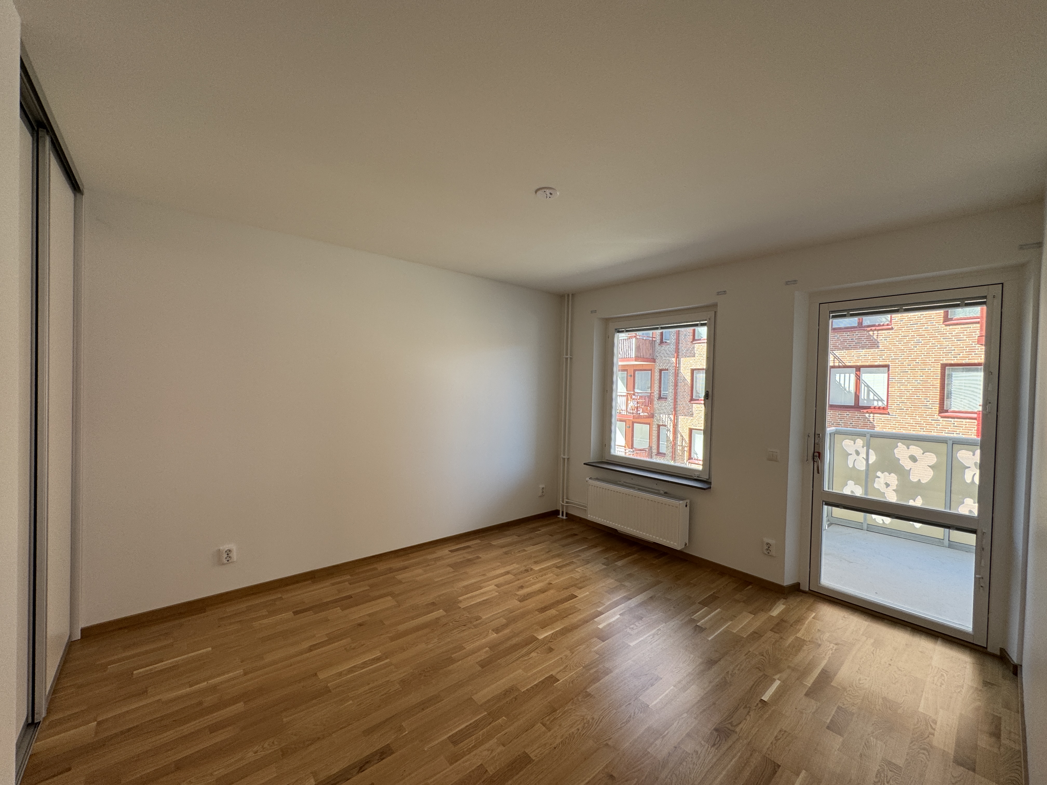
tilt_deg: -0.4
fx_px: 423
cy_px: 392
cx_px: 524
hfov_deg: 102.1
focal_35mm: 14
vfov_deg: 85.7
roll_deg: -1.7
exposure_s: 1/99
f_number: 2.2
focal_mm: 2.22
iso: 80
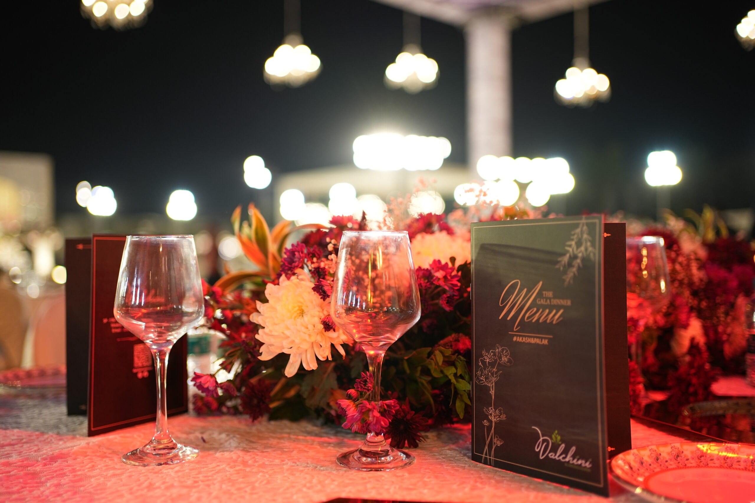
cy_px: 252
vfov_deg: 37.9
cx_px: 378
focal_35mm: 35
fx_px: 734
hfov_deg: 54.4
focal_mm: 35
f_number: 1.8
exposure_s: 1/125
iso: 400
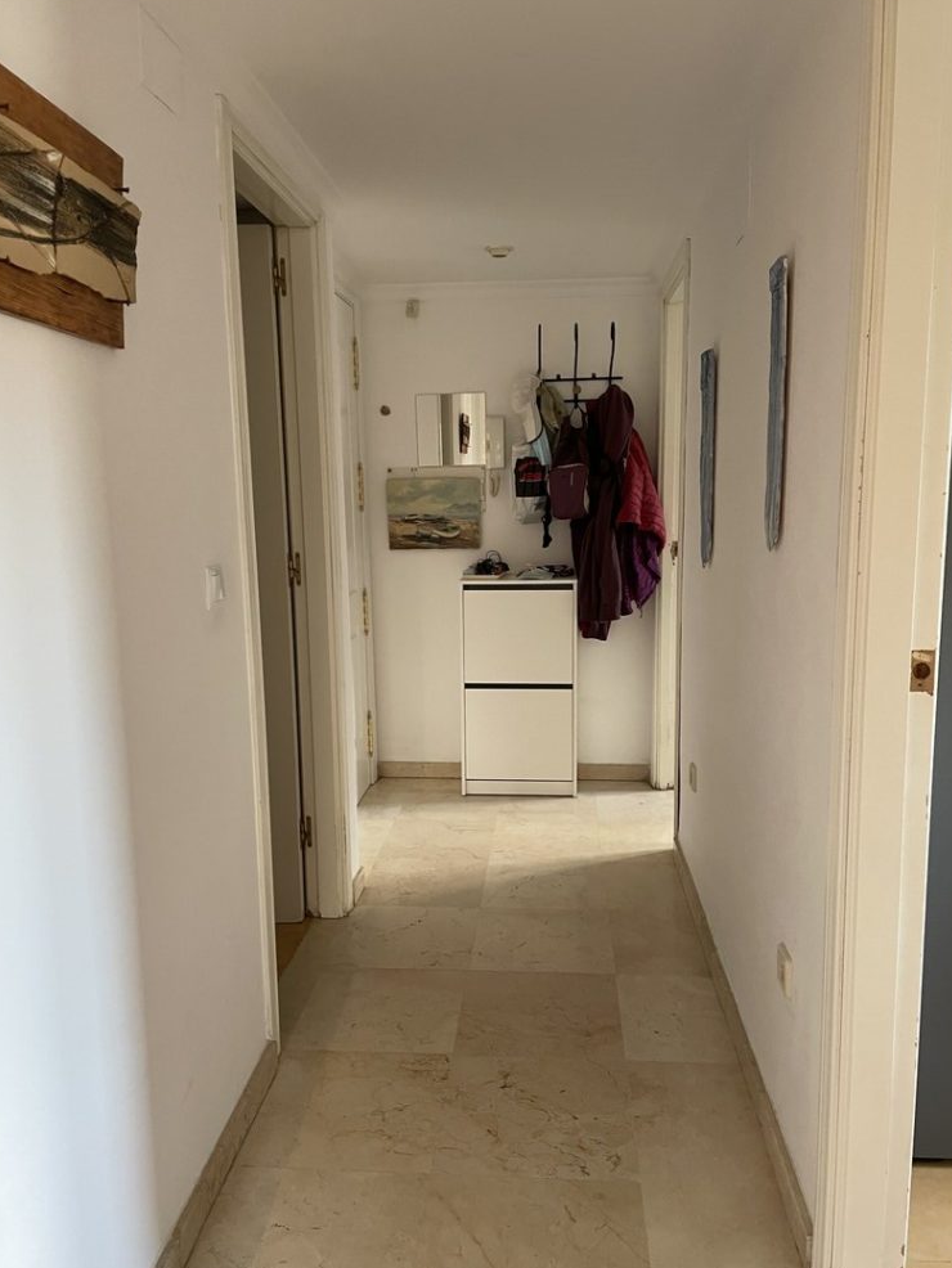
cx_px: 467
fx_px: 990
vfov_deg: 65.3
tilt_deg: -8.8
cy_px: 639
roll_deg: +0.9
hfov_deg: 51.4
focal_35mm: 27
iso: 250
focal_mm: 4.2
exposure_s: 1/60
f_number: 1.6
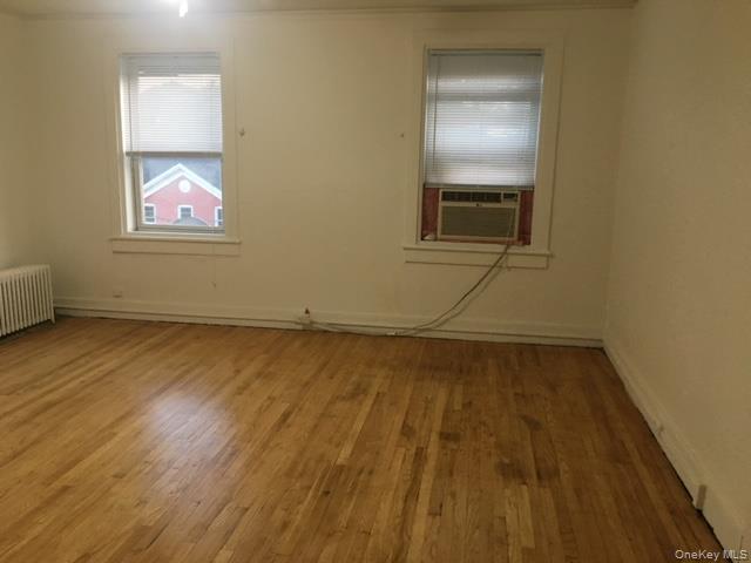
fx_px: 629
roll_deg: -0.7
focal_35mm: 29
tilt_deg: -8.0
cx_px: 376
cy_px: 282
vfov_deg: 48.2
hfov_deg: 61.7
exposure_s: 1/30
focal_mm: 4.15
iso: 100
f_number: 2.2
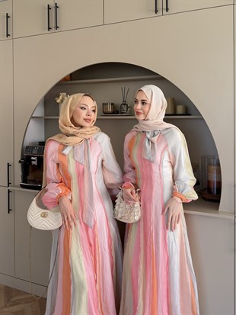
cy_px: 158
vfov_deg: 71.6
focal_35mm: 24
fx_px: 218
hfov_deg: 56.8
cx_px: 118
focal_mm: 6.76
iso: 125
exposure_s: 1/121
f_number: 1.78
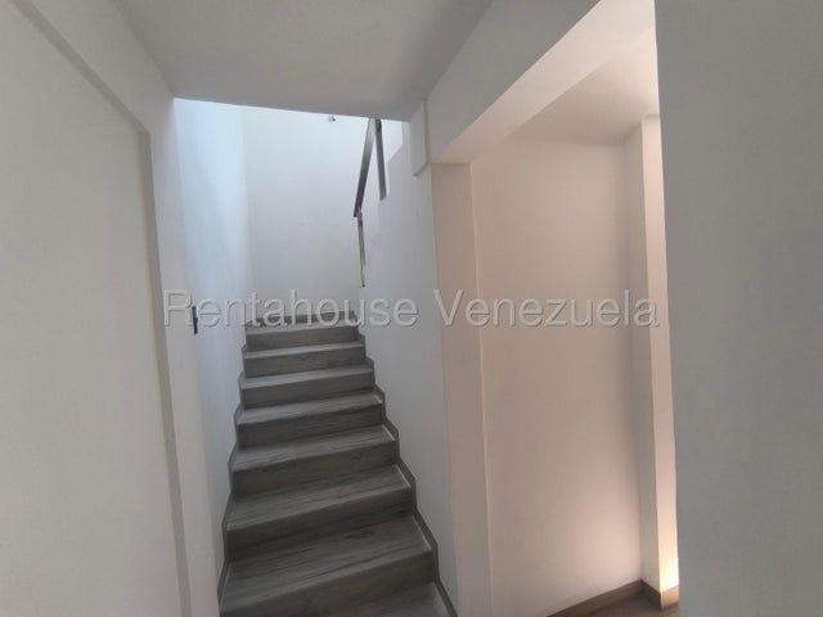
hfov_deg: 94.5
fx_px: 380
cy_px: 308
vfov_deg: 78.1
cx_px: 412
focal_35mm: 16
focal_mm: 1.65
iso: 50
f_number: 2.2
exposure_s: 1/99.9
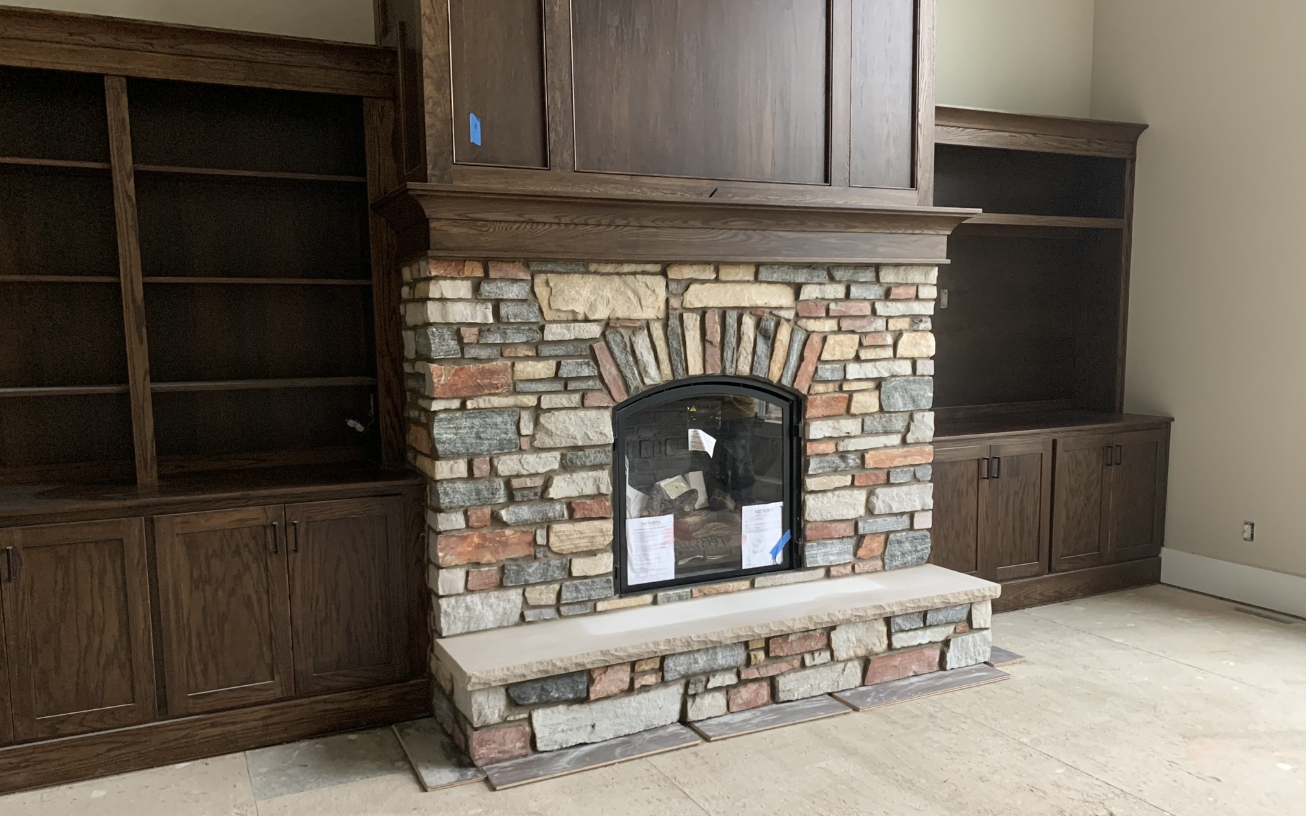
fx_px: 997
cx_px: 659
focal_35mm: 28
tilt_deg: -3.5
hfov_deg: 66.5
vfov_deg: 44.4
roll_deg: +1.4
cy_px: 470
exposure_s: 1/60
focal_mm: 4.25
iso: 400
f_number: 1.8
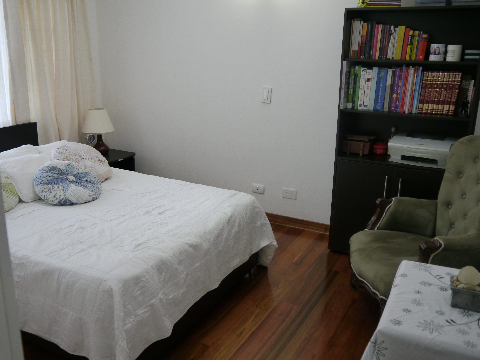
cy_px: 180
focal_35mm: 34
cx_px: 240
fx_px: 471
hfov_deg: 54.0
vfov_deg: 41.8
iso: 500
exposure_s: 1/60
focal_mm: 17
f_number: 4
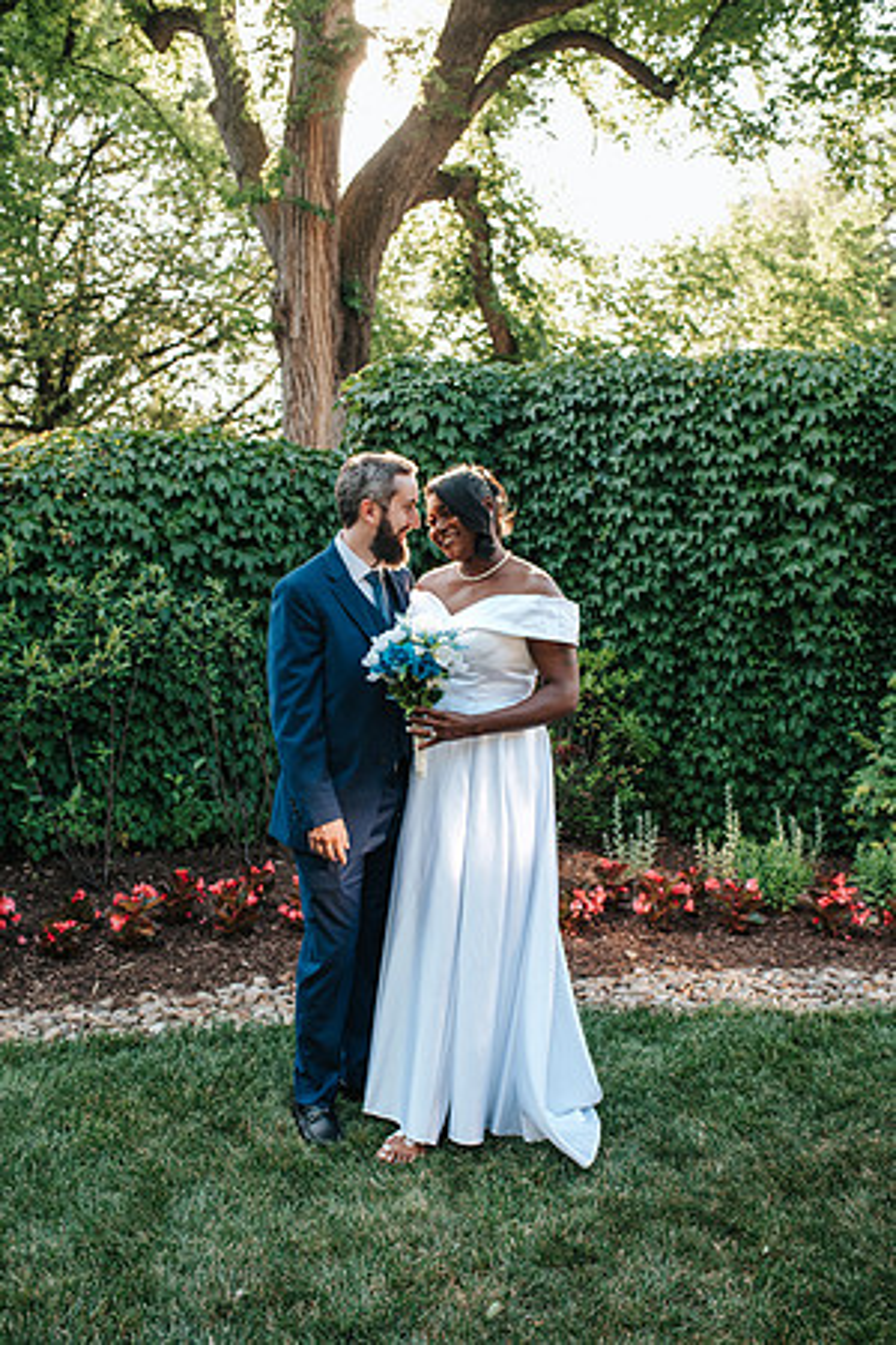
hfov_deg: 37.9
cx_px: 448
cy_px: 672
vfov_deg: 54.4
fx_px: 1307
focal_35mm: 35
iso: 1000
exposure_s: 1/1000
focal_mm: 35
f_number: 4
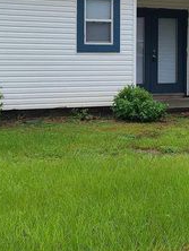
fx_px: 567
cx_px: 146
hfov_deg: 18.8
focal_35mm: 78
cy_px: 77
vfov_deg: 24.8
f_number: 1.8
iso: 40
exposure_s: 1/652
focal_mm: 5.4
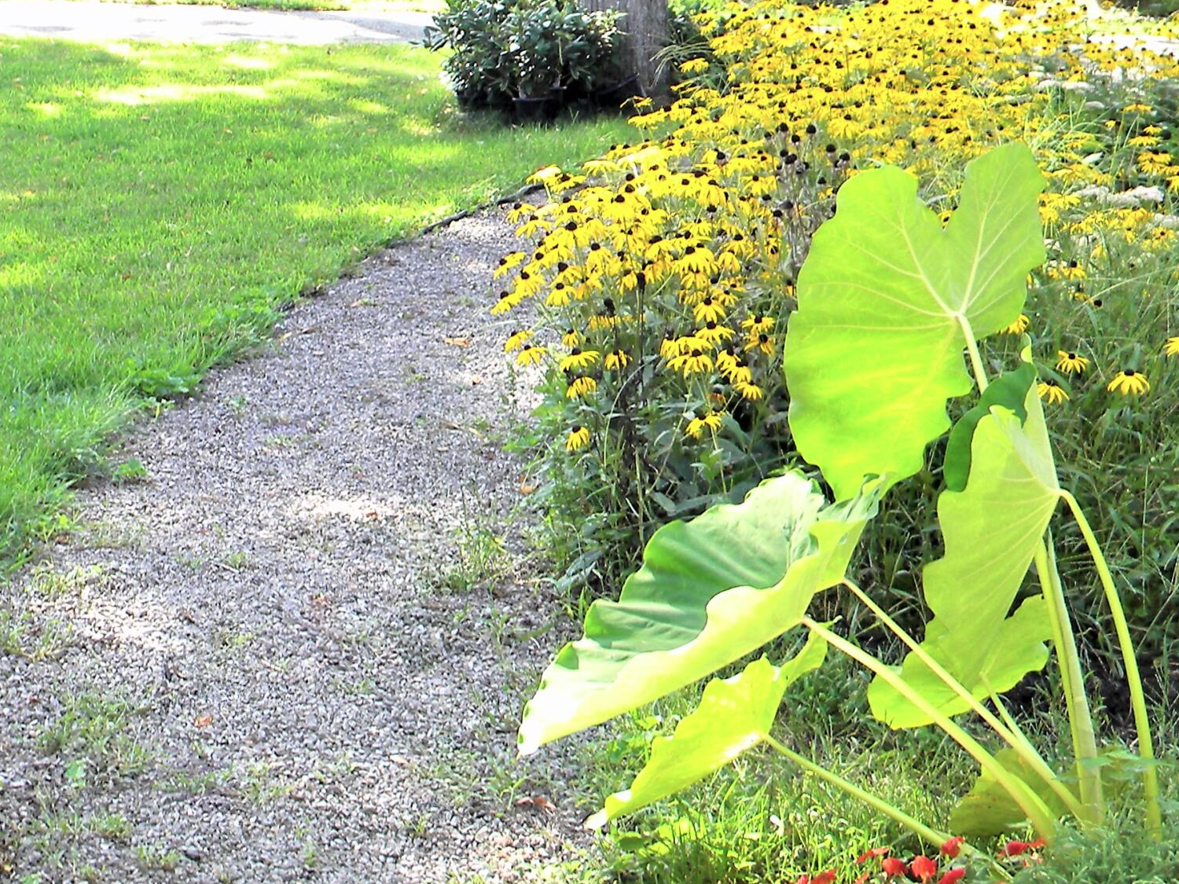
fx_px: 2452
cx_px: 229
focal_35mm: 72
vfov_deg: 20.3
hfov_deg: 26.5
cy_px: 215
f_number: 3.7
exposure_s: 1/73
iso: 80
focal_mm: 6.4
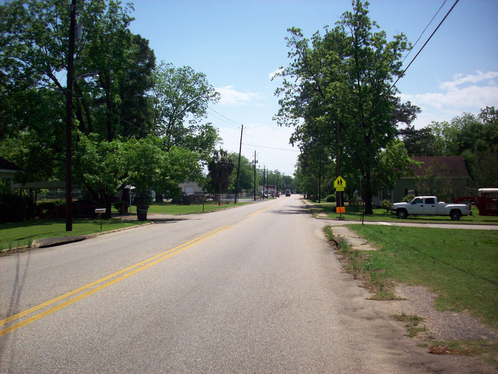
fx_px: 532
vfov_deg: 38.7
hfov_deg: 50.1
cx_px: 249
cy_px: 187
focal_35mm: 37
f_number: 5.6
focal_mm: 6.2
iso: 80
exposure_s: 1/466
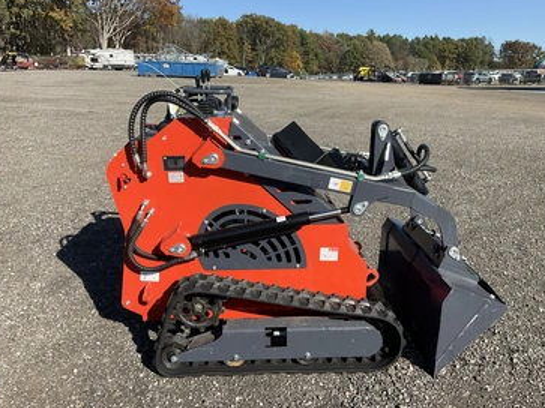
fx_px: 504
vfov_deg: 44.1
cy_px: 216
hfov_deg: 56.8
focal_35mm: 32
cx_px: 282
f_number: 1.8
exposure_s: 1/1311
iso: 25
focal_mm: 3
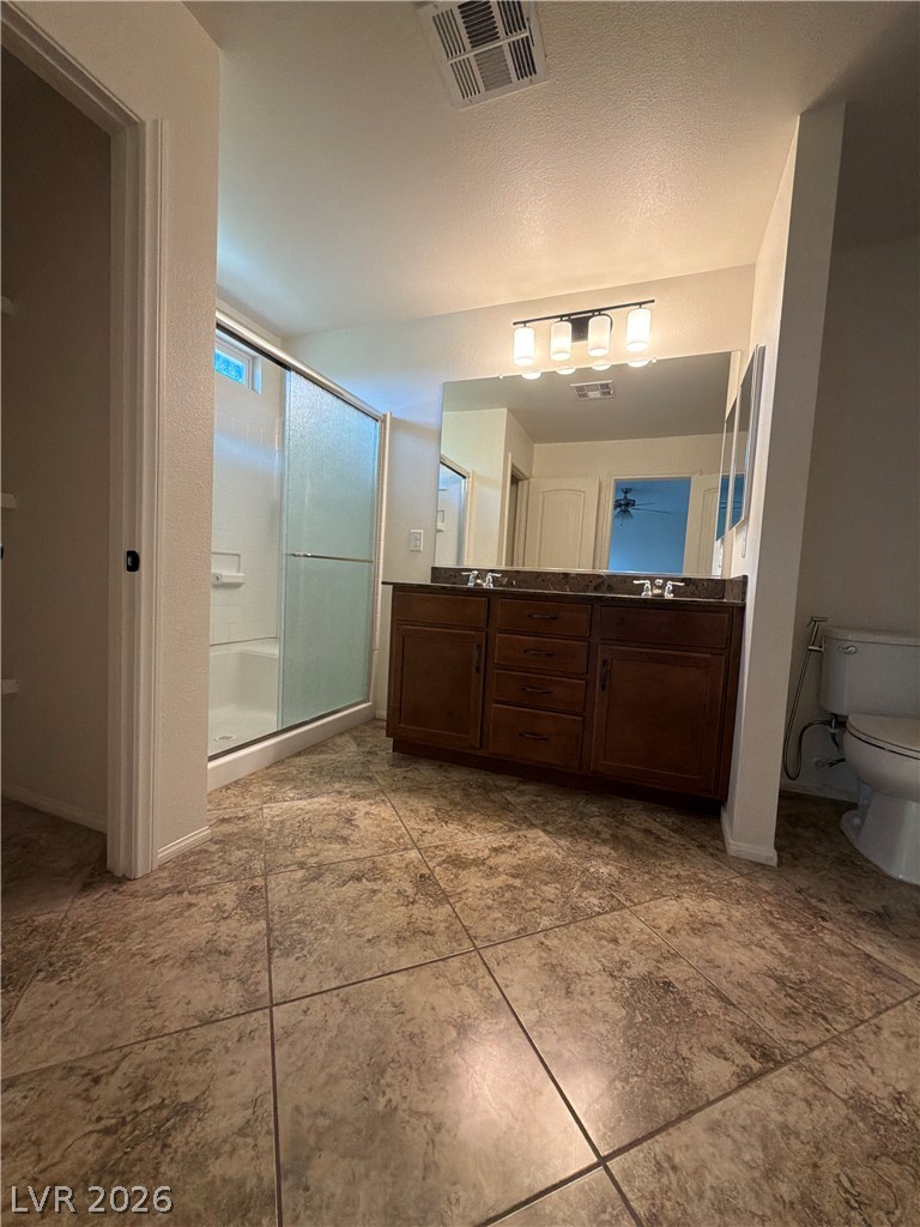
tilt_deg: -4.5
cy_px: 614
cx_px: 460
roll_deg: -3.7
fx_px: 496
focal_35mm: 14
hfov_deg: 85.7
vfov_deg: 102.1
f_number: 2.2
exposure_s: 1/120
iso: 250
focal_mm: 2.22
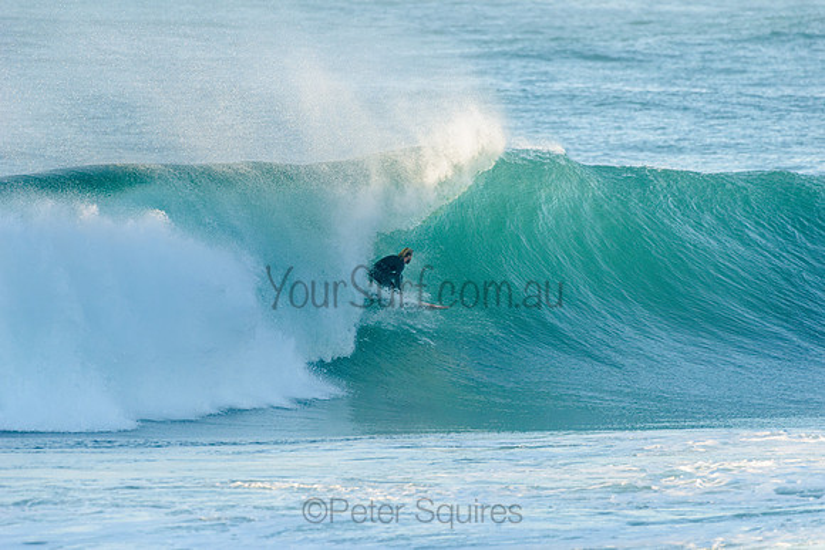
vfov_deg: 2.8
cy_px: 275
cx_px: 412
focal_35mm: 500
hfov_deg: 4.1
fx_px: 11460
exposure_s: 1/1600
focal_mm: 500
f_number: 5.6
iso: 450
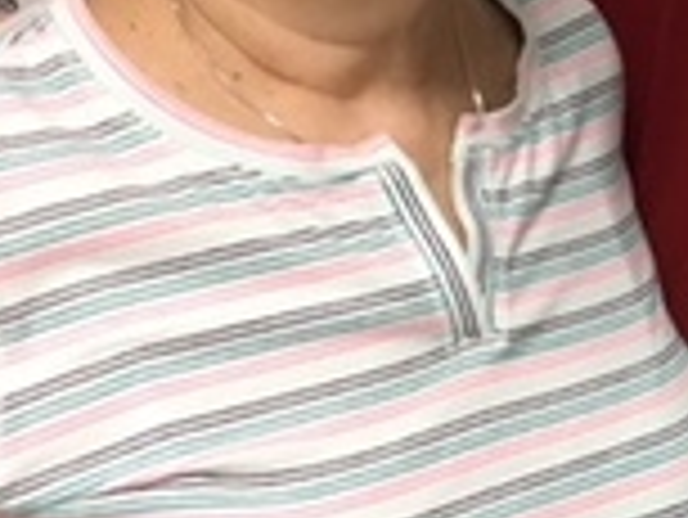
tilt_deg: -8.8
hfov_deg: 17.3
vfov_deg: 13.9
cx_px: 908
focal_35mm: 106
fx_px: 2108
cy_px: 72
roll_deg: -0.6
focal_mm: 4.15
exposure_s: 1/30
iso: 200
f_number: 2.2
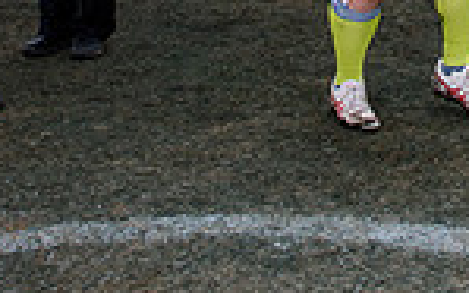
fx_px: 1457
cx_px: 424
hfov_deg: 18.0
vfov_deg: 10.8
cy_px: -226
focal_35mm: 114
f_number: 9
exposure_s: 1/160
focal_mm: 16
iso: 100
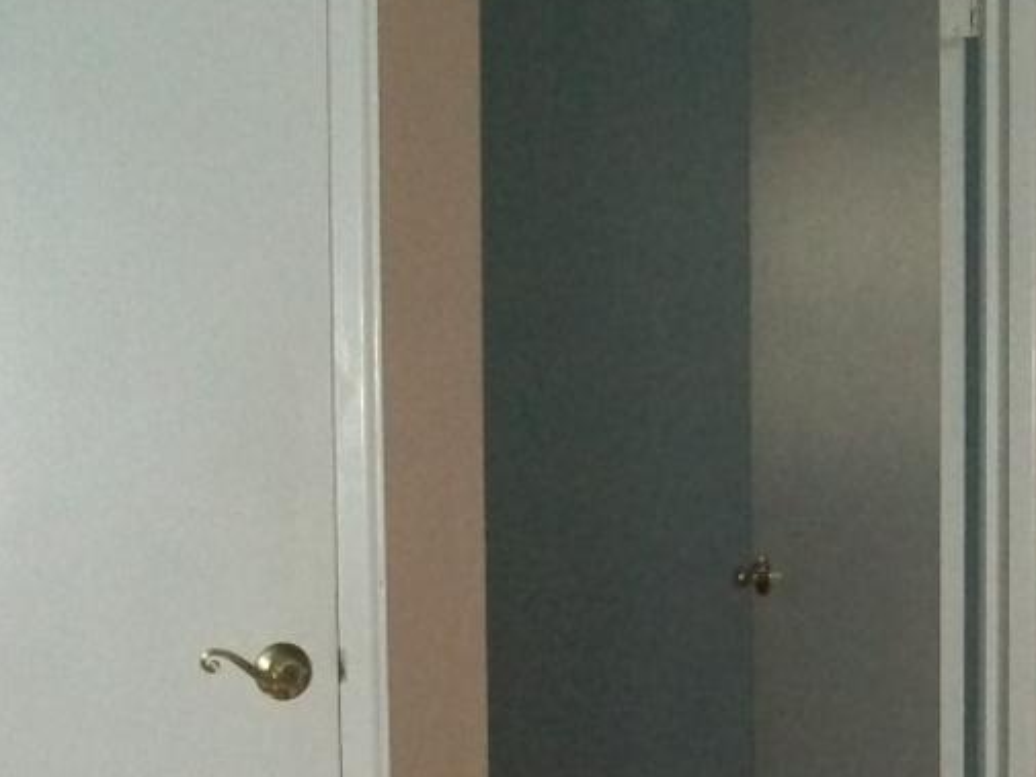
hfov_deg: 20.0
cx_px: 804
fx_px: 2904
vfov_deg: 14.8
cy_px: 884
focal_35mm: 97
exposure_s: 1/125
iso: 200
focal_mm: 5.7
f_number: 2.8
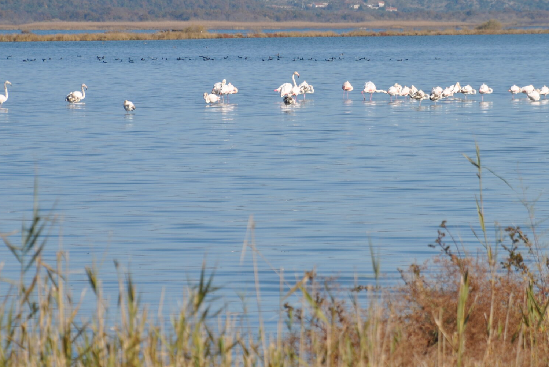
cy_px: 117
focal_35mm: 282
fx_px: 4306
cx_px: 341
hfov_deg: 7.3
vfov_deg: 4.9
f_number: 6
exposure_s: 1/640
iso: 100
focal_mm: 110
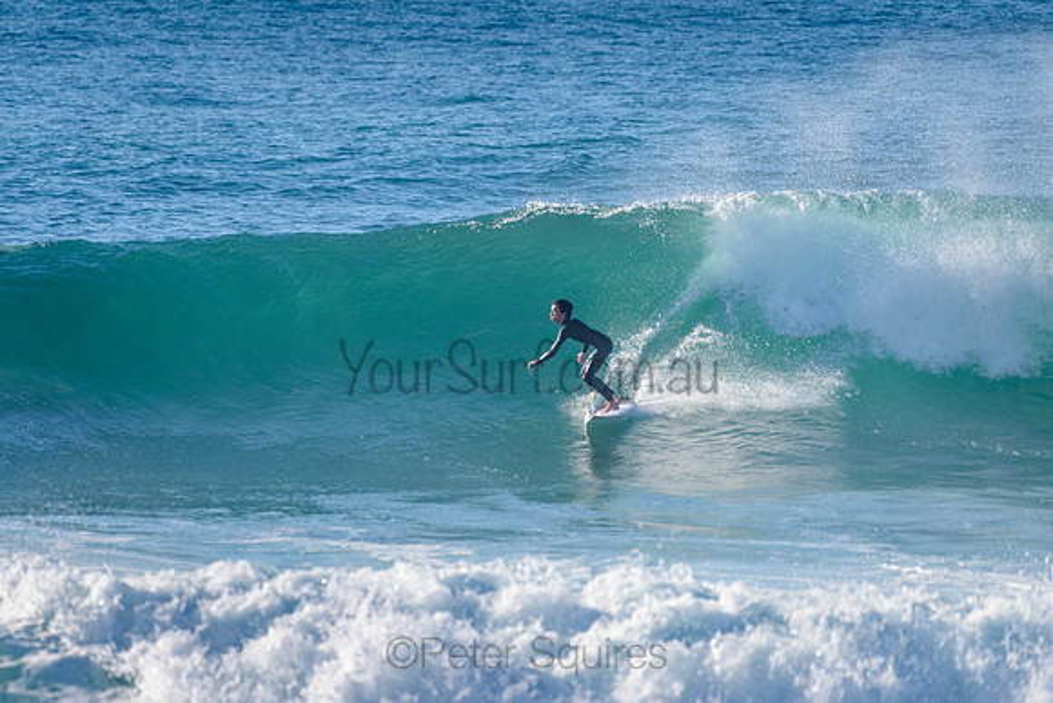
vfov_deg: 2.2
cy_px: 263
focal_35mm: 625
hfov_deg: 3.3
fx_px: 18299
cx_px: 431
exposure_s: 1/2000
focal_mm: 500
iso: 180
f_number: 5.6
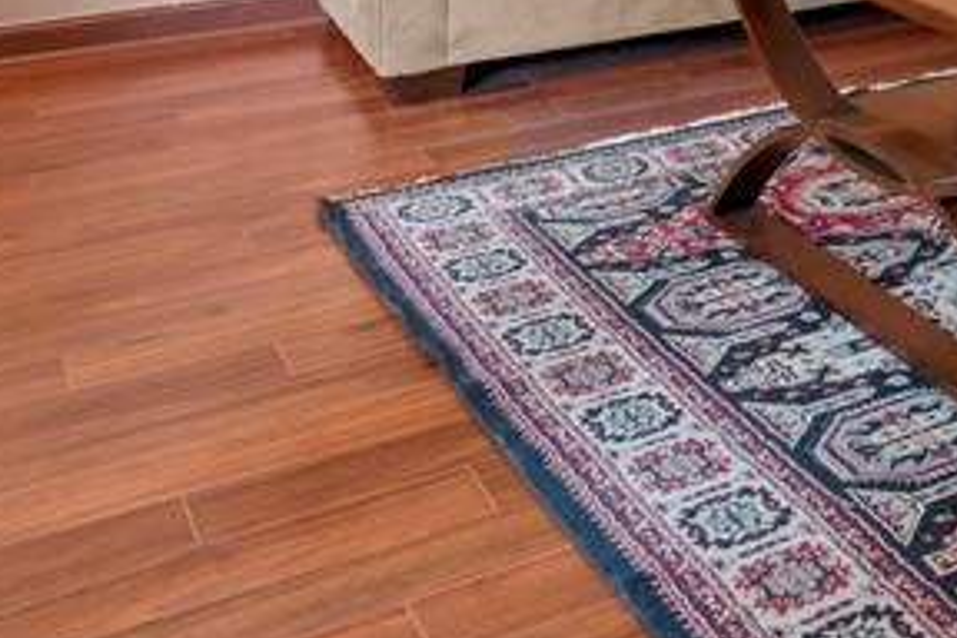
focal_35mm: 64
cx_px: 1248
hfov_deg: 26.6
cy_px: -434
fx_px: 1701
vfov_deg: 17.9
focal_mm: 17
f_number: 10
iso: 400
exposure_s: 1
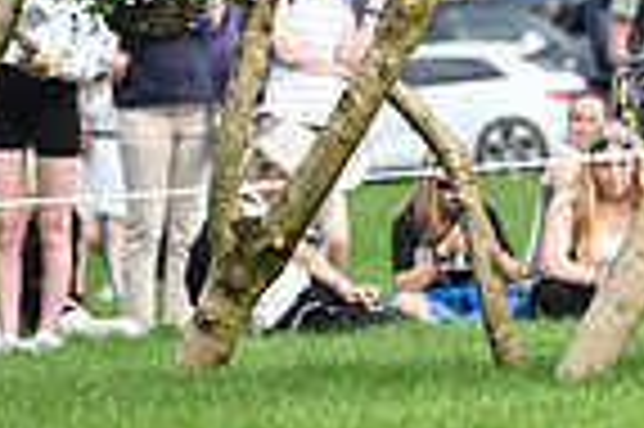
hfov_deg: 2.5
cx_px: 1202
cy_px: -349
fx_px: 14491
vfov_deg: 1.7
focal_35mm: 811
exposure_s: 1/1250
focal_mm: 200
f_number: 5
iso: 560
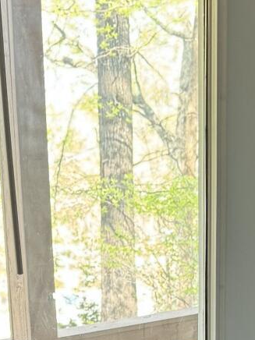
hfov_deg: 13.4
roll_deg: +0.4
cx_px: 183
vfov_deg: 16.1
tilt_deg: -20.8
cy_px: 542
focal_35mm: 110
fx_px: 1080
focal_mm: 6.76
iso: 125
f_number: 1.78
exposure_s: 1/60
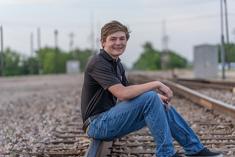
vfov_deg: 12.9
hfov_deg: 19.3
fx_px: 692
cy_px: 78
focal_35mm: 106
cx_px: 118
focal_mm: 106
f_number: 3.2
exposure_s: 1/320
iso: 125
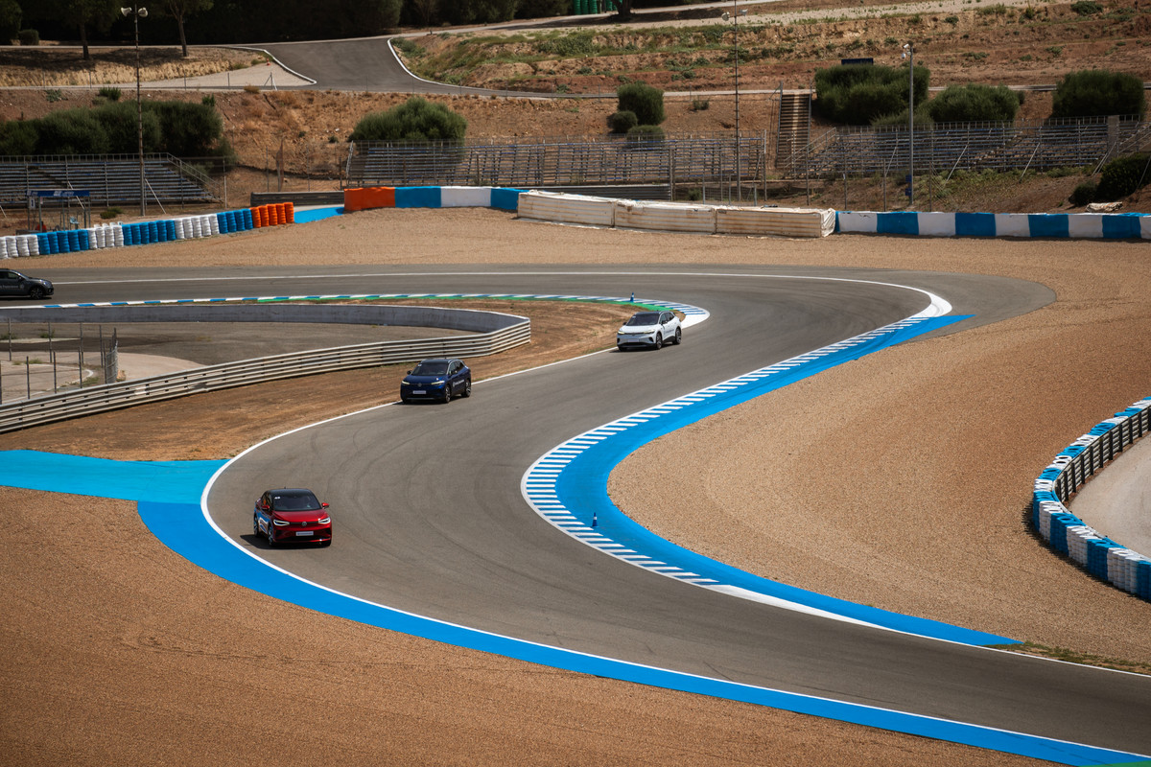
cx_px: 576
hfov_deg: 11.4
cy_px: 384
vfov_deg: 7.6
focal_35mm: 180
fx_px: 5755
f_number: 2.8
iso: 100
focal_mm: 180
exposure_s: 1/5000
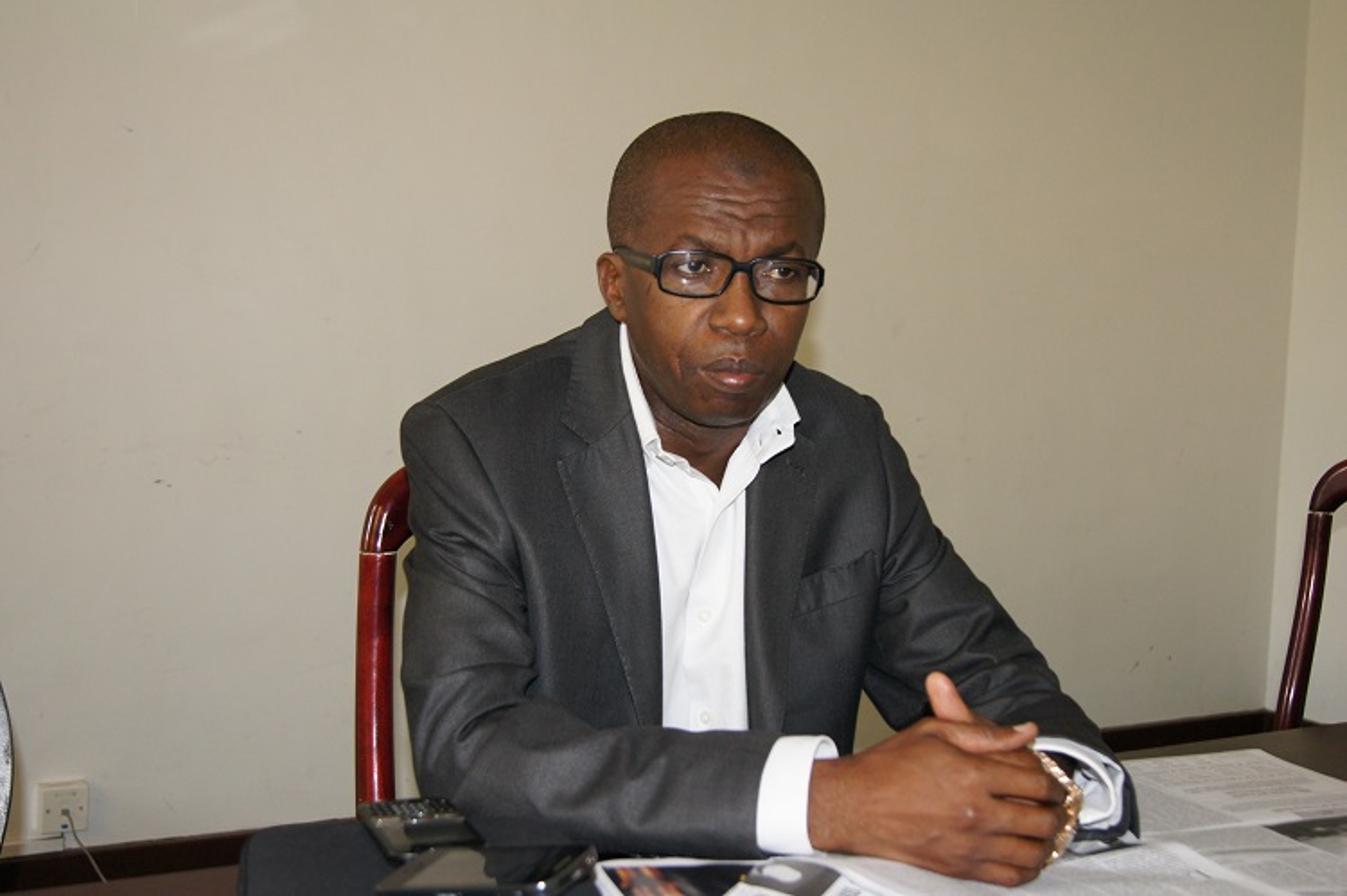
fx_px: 1570
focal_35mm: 42
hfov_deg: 46.4
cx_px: 674
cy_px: 448
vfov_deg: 31.9
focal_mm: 28
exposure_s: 1/60
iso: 500
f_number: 4.5
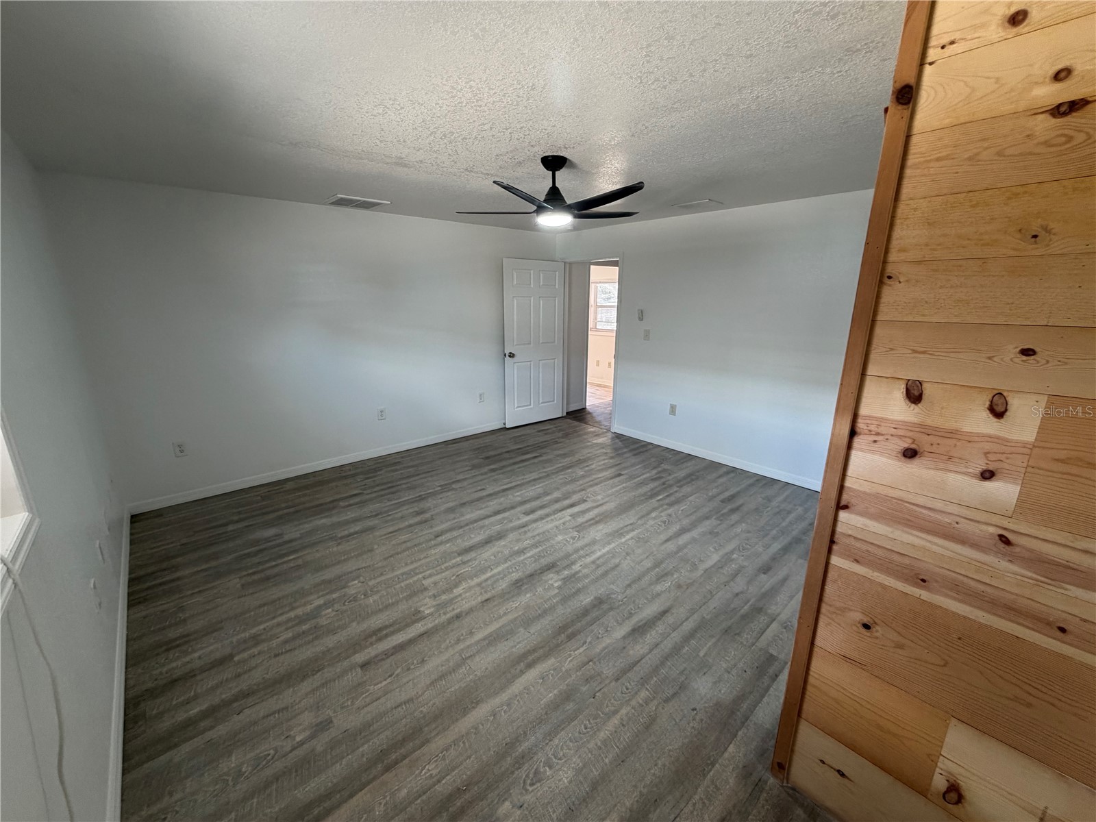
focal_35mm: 14
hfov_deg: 102.1
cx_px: 548
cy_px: 411
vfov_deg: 85.7
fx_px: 443
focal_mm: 2.22
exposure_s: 1/60
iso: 200
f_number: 2.2
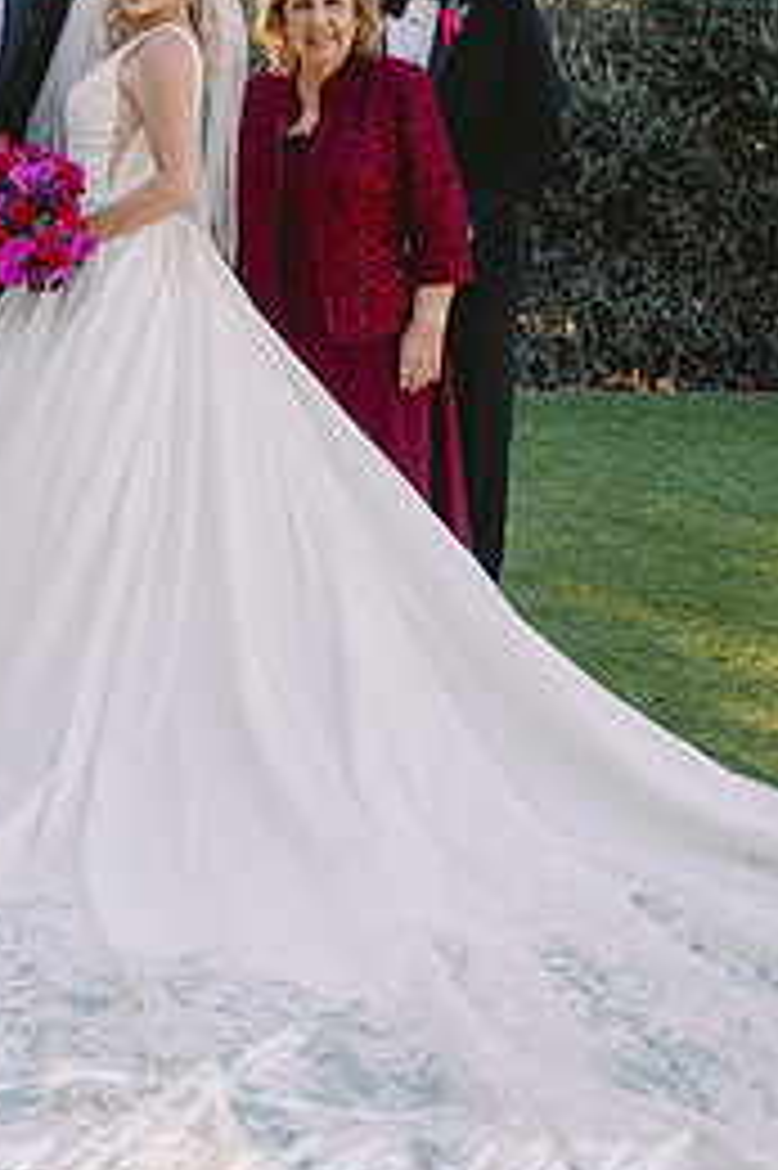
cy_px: 338
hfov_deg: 17.3
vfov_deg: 25.8
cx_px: 169
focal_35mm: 78
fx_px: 2532
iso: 100
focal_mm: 45
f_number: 3.5
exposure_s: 1/250
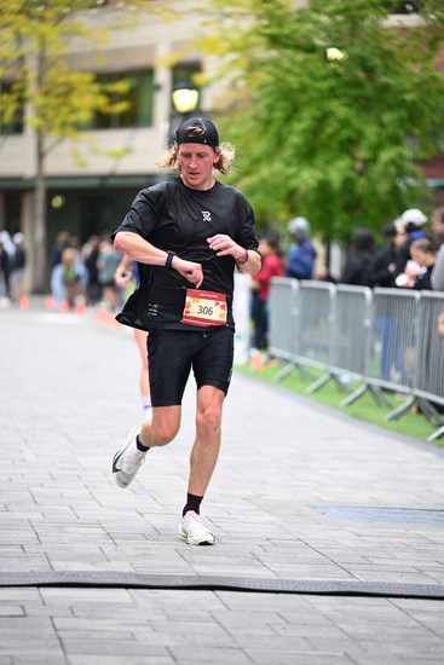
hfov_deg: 9.5
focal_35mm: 145
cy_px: 332
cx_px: 222
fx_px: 2681
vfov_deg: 14.1
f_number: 2.8
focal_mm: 145
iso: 1250
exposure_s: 1/1600
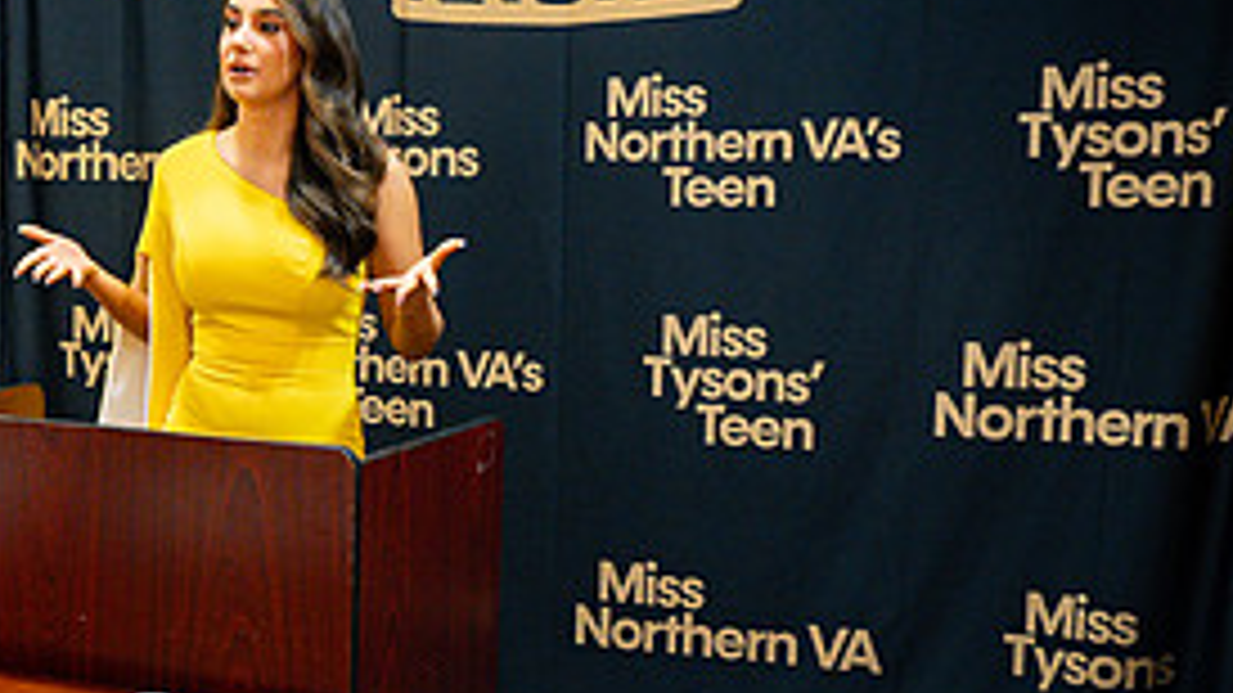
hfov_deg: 32.9
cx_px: 243
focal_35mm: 62
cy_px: 407
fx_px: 2027
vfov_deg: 19.4
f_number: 2.8
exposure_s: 1/125
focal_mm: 28
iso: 1600
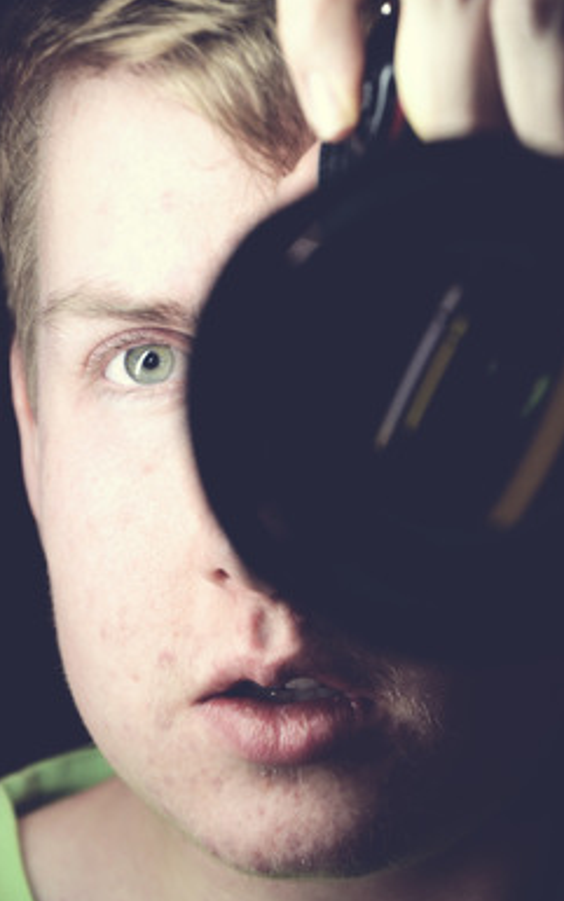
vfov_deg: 12.6
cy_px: 459
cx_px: 287
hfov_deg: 7.9
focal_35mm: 167
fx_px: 4091
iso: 800
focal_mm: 105
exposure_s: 1/40
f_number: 5.6
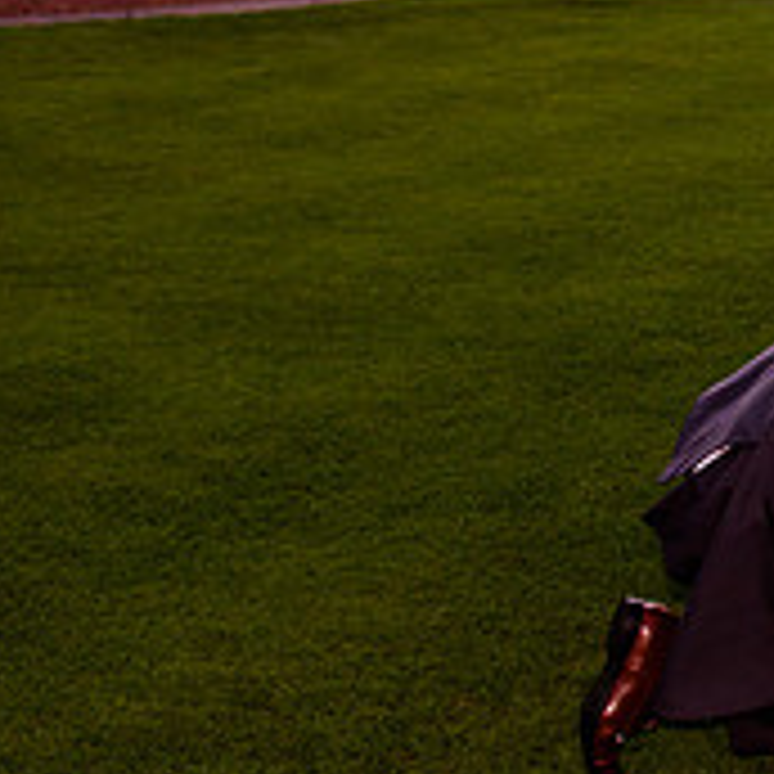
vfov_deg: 20.8
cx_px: 1013
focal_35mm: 83
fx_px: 2100
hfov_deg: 19.3
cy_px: 223
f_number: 3.2
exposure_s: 1/320
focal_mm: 27
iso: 640
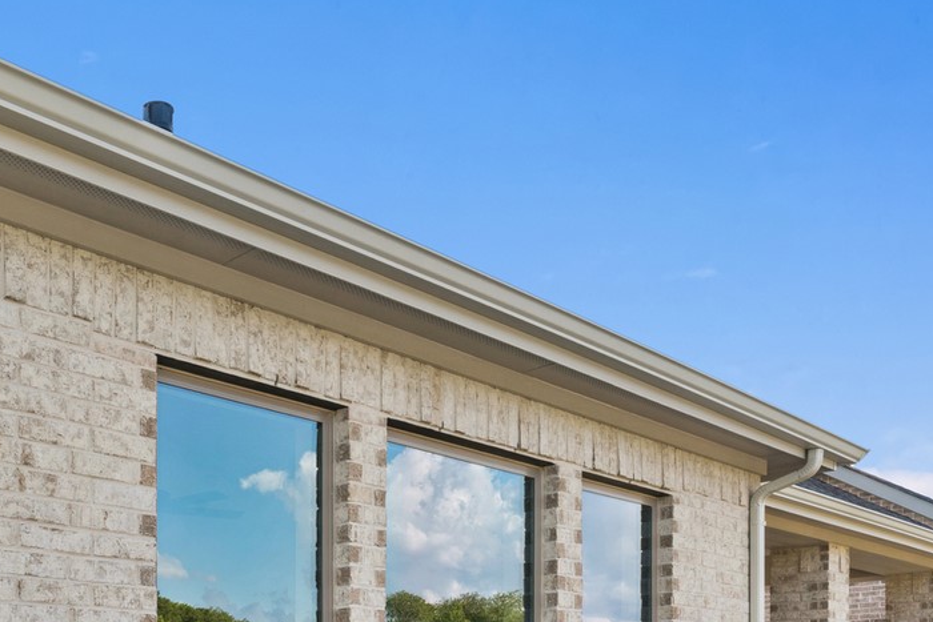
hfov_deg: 50.2
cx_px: 197
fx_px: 933
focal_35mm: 36
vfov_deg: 33.9
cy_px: 613
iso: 100
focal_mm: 14
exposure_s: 1/25
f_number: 16
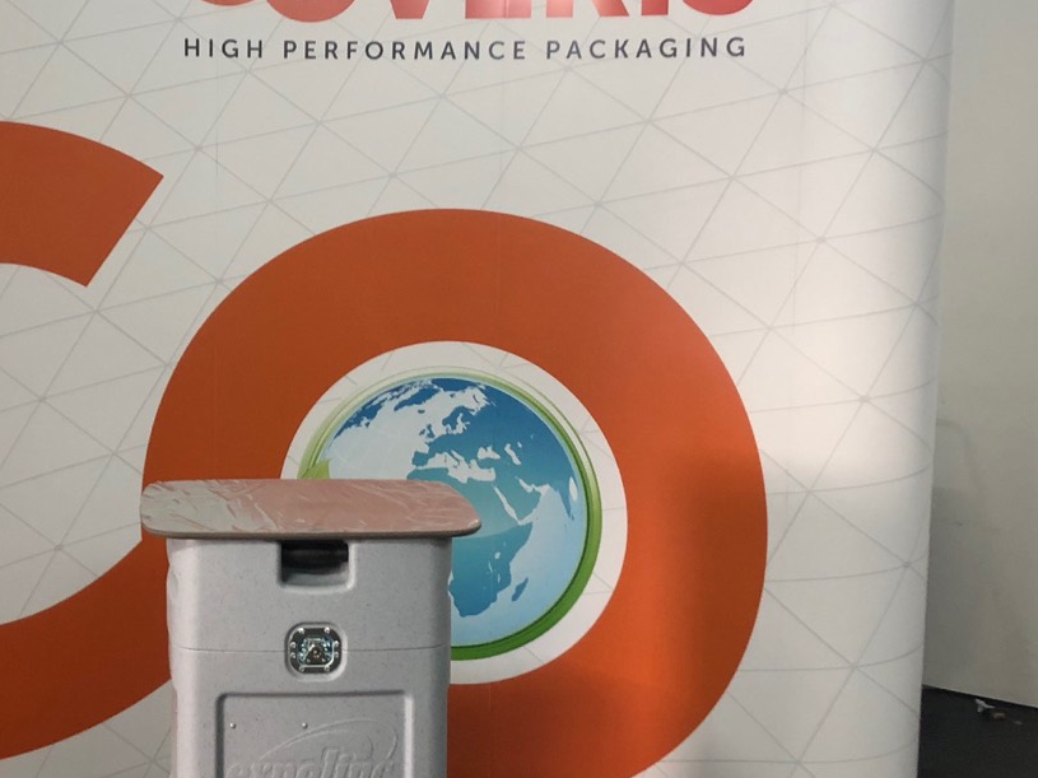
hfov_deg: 34.4
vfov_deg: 26.5
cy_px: 315
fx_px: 1649
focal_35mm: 55
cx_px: 287
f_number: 1.8
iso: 40
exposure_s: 1/20
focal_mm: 4
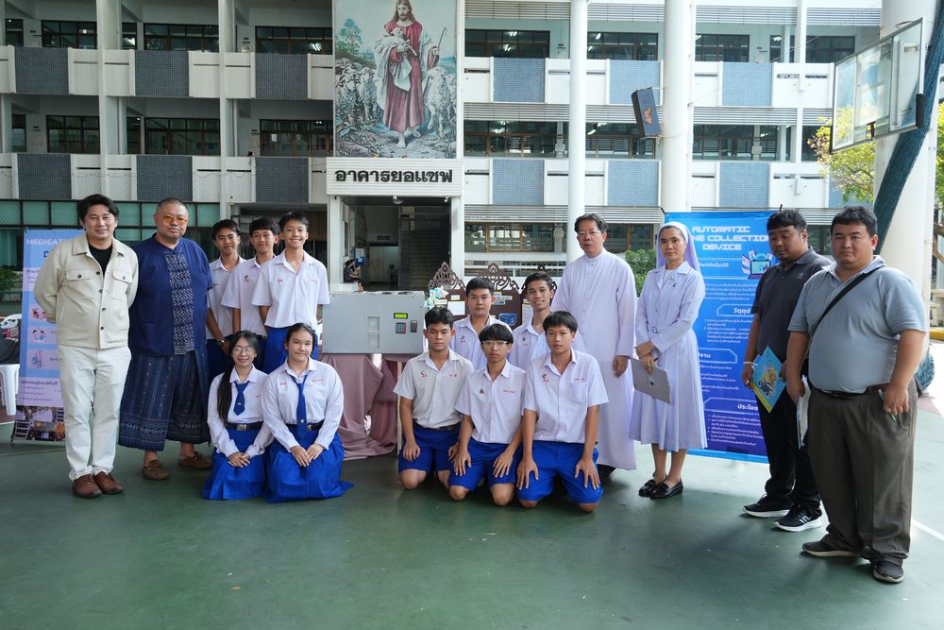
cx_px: 472
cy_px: 315
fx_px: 826
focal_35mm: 32
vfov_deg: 41.7
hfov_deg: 59.5
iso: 100
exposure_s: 1/100
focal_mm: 21
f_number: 4
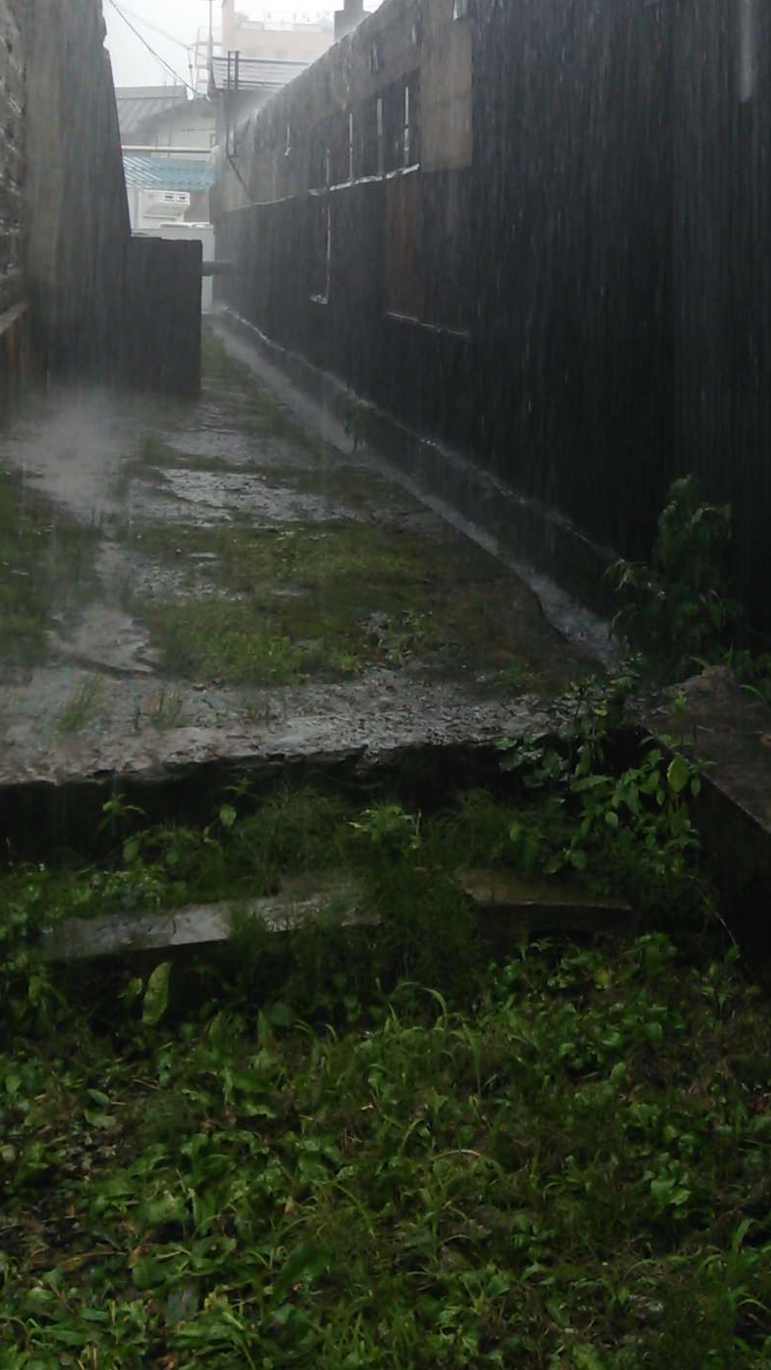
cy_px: 251
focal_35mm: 50
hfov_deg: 23.4
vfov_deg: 39.5
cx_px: 674
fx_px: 1817
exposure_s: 1/60
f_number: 2.5
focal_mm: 4.21
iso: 100
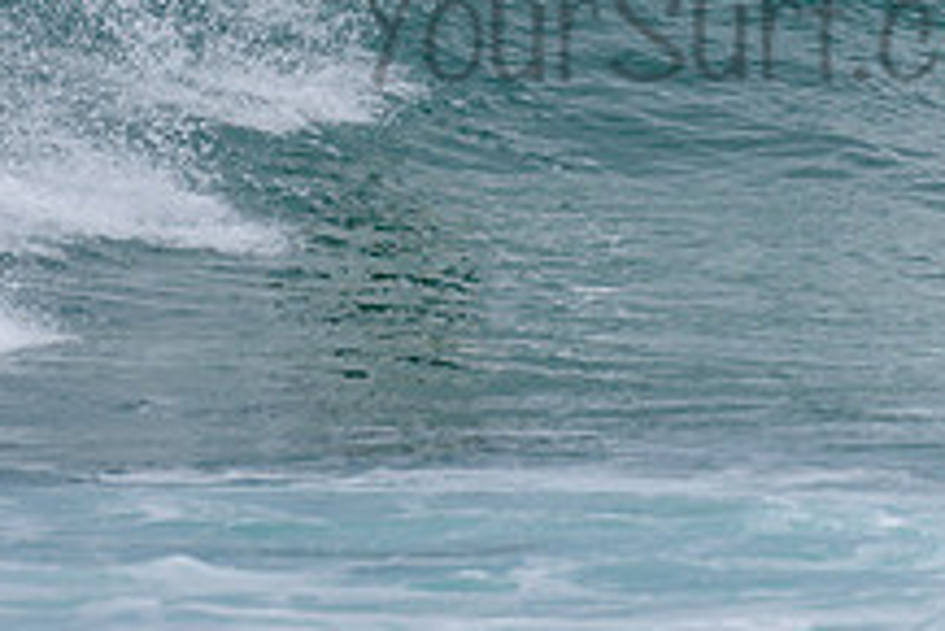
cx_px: 532
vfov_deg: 0.8
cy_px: -175
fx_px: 42972
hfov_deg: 1.3
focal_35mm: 1636
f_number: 5.6
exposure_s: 1/2000
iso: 110
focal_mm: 500
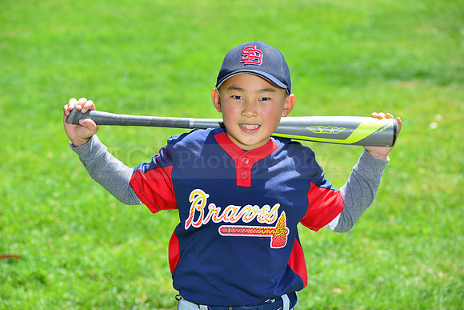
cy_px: 155
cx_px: 232
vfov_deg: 9.5
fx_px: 1869
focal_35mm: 145
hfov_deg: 14.2
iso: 200
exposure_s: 1/200
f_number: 8
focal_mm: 145
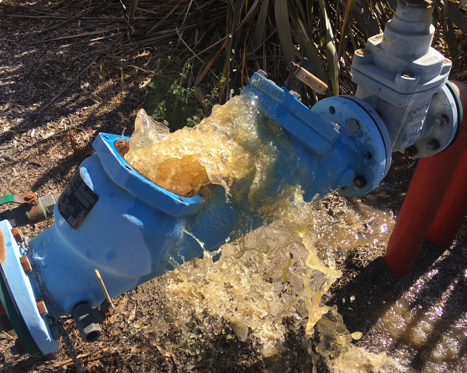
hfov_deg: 57.1
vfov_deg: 47.1
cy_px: 187
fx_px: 428
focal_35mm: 31
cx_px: 213
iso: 25
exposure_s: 1/864
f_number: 2.2
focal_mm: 4.15
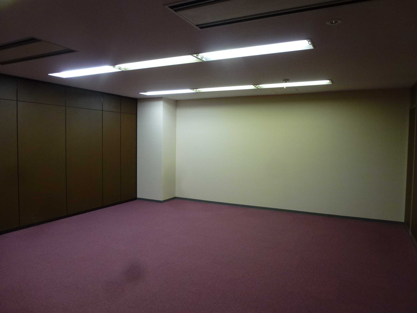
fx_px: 289
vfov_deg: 56.8
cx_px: 208
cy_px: 156
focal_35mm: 24
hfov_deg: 71.6
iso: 160
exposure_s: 1/60
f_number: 3.3
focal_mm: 4.3
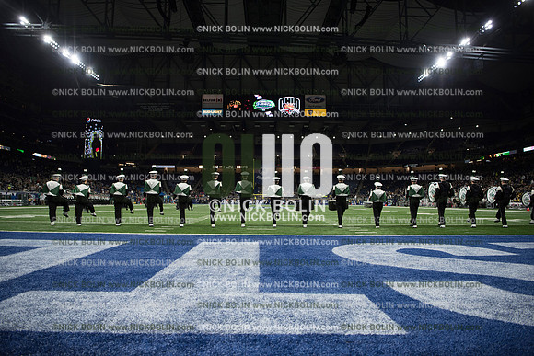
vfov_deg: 53.2
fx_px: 356
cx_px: 267
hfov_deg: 73.7
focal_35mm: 24
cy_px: 178
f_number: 2.8
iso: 1250
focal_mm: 24
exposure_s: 1/1250
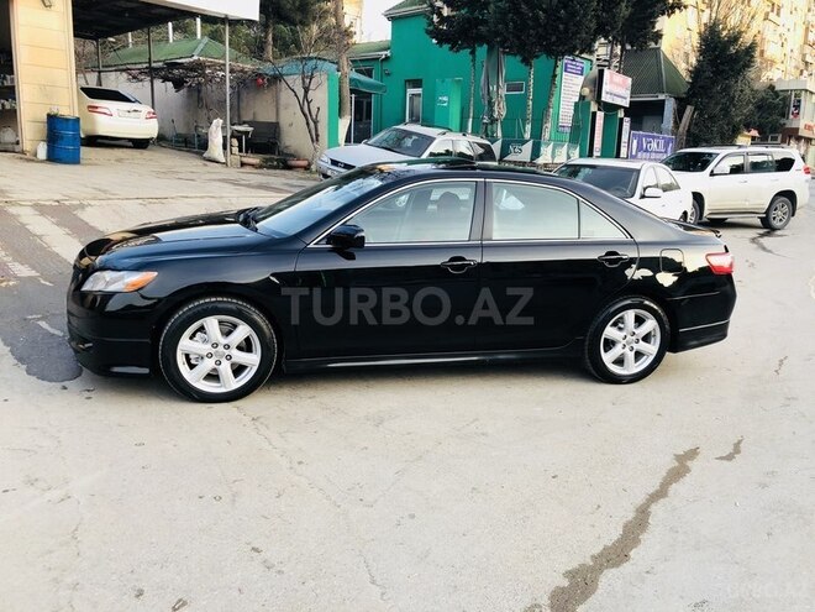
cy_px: 306
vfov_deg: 49.7
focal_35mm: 28
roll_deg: -1.7
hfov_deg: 63.4
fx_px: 659
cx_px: 408
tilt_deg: -11.2
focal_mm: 4
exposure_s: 1/100
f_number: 1.8
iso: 32
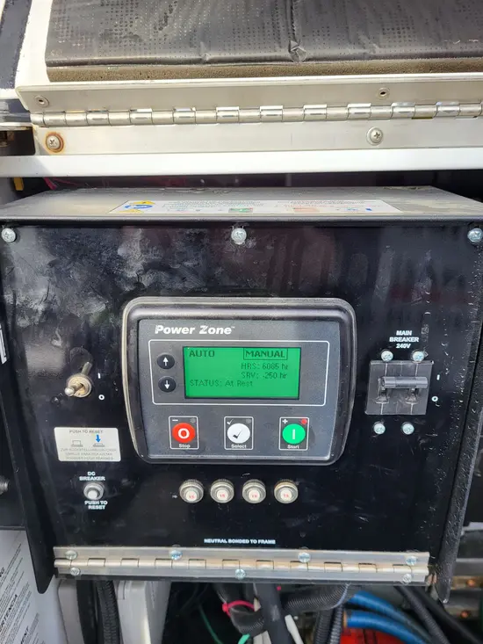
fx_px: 484
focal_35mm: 26
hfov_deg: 53.1
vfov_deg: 67.3
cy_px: 322
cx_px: 242
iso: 40
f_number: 1.8
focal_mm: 5.4
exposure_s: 1/324
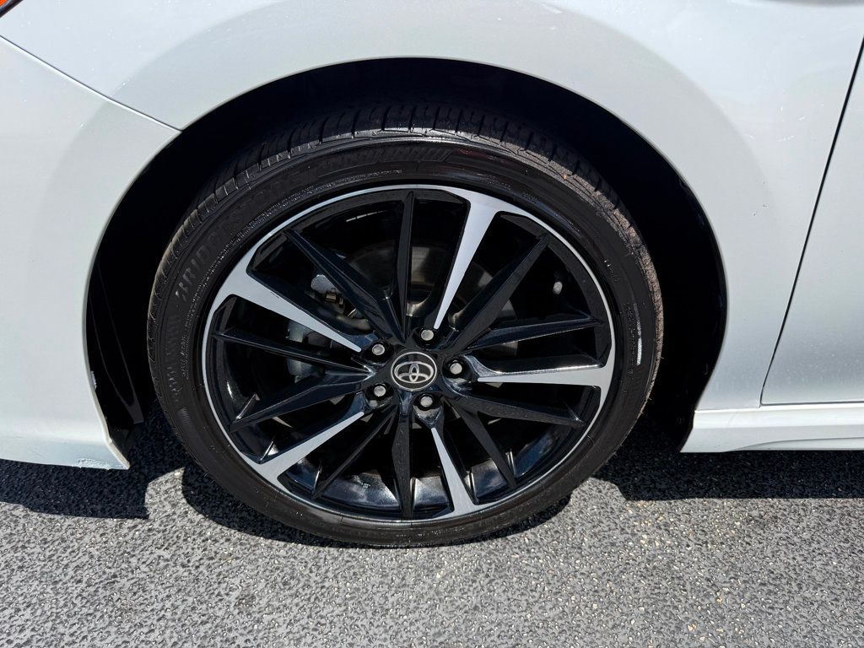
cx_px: 432
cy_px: 324
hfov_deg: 71.6
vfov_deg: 56.8
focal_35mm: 24
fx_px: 599
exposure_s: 1/4167
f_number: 1.78
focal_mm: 6.76
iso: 100
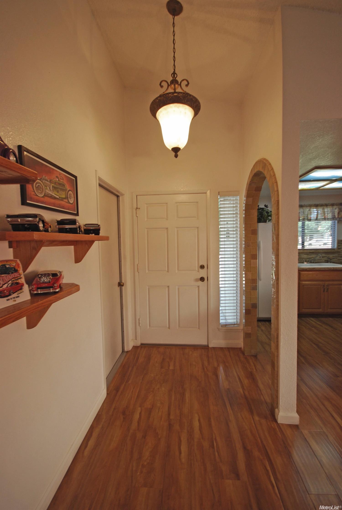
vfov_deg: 61.9
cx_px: 171
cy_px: 255
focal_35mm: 30
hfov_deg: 43.7
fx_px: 426
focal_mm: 20
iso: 280
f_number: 5.6
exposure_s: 1/30
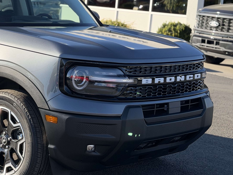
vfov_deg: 16.4
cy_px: 51
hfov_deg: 21.3
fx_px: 606
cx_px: 20
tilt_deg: -6.4
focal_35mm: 90
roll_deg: -4.1
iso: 100
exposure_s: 1/1185
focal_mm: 6.76
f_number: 1.78
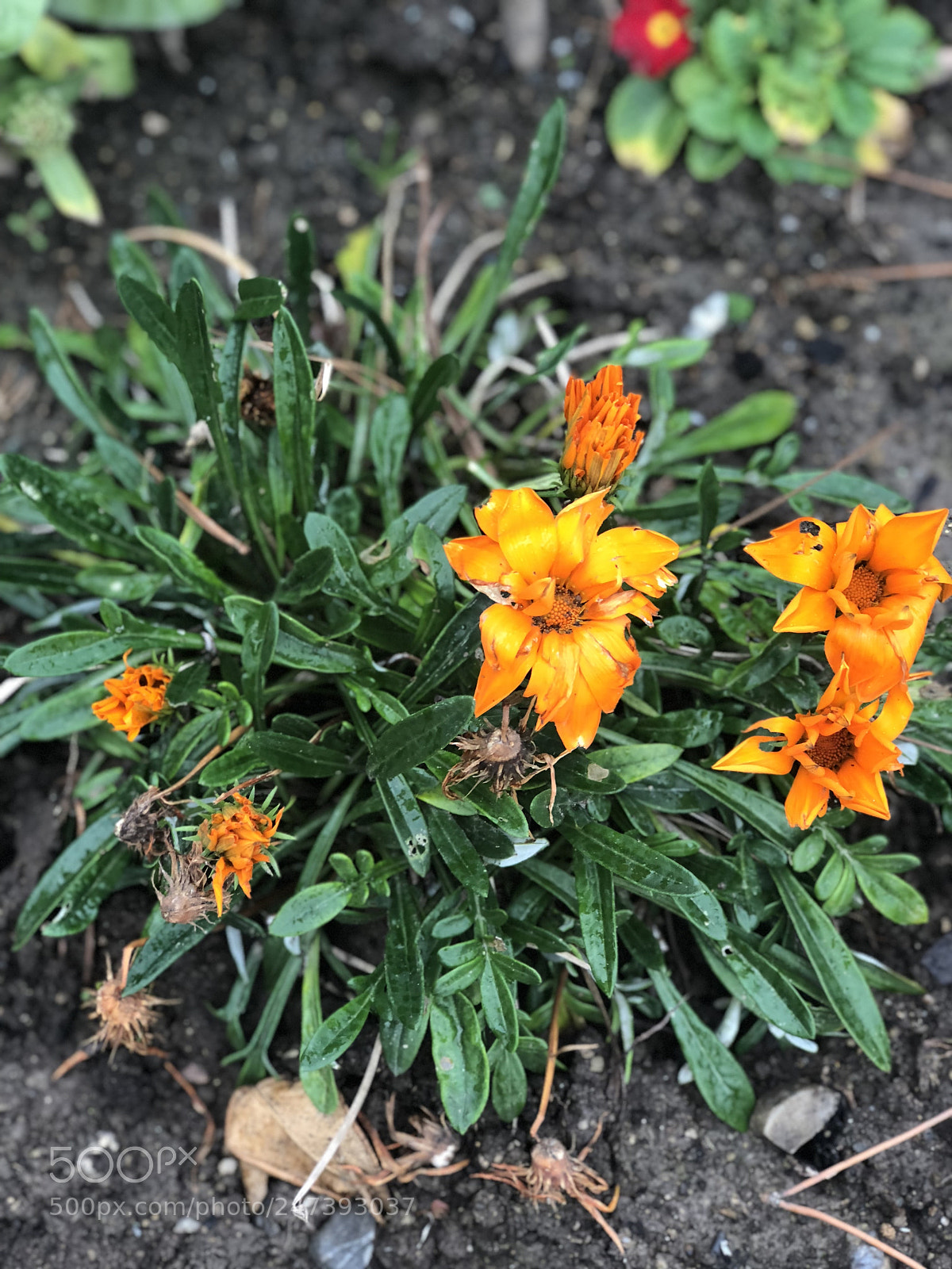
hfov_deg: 25.7
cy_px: 634
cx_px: 476
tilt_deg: -63.4
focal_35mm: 57
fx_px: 2090
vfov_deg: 33.8
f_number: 2.8
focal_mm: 6.6
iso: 64
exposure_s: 1/50
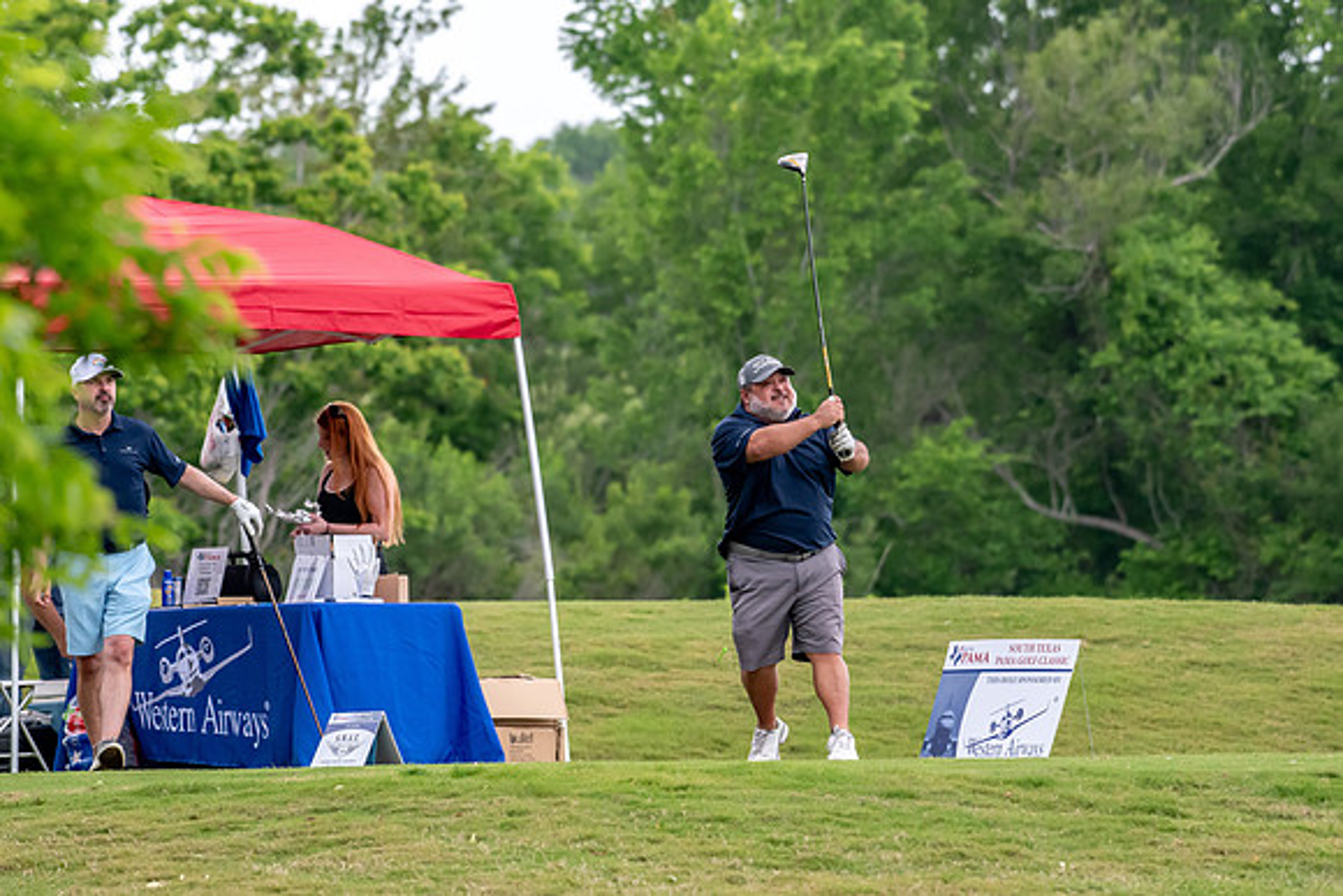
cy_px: 448
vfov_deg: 3.4
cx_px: 672
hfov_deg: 5.1
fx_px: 15112
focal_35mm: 405
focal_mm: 270
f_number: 5.6
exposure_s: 1/2000
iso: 1600
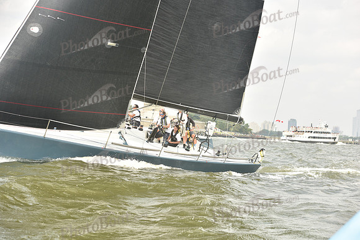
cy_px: 120
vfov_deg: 19.5
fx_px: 700
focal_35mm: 70
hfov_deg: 28.8
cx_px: 180
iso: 250
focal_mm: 70
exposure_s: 1/800
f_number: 5.6
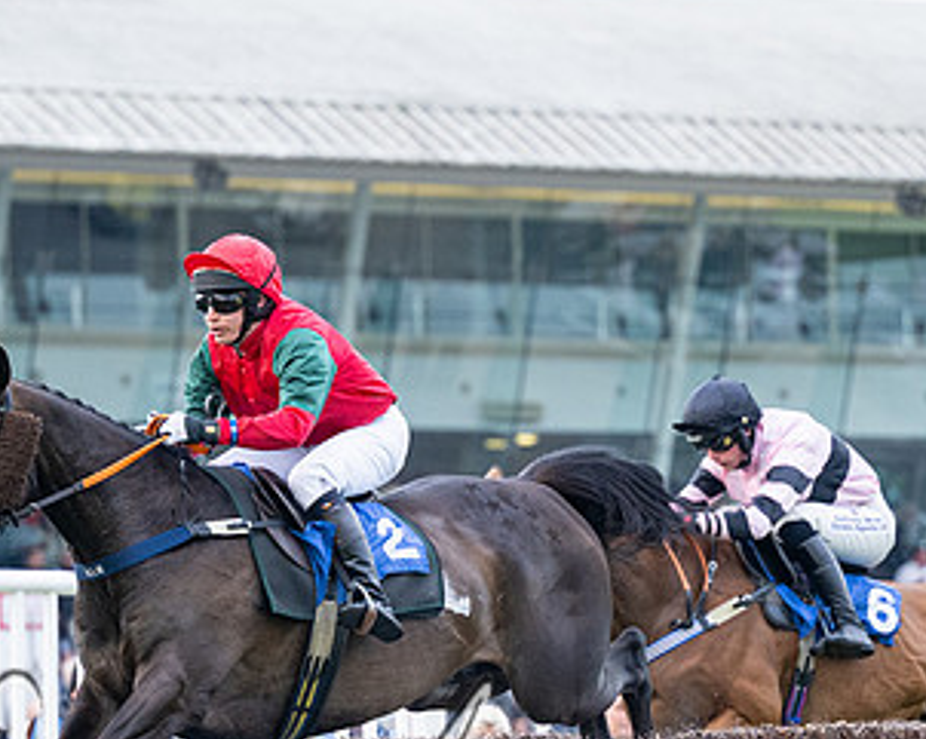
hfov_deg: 6.0
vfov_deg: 4.8
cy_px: 605
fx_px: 8789
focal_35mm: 321
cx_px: 576
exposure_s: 1/2000
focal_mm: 120
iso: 800
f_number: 2.8
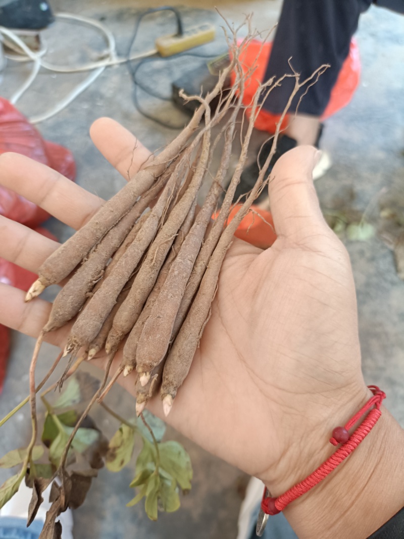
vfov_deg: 69.4
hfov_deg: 54.9
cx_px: 202
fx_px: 389
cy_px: 270
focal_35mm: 25
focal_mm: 4.7
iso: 949
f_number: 1.7
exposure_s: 1/50
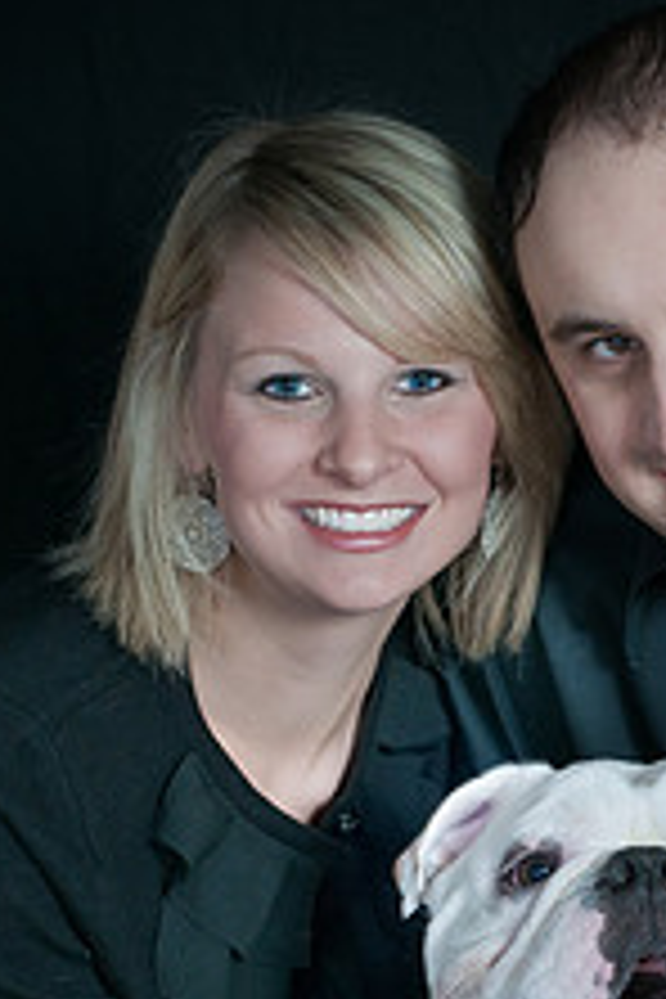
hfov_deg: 9.0
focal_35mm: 152
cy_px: 936
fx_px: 4218
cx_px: 466
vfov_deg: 13.4
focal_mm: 50
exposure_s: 1/200
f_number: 7.1
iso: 100
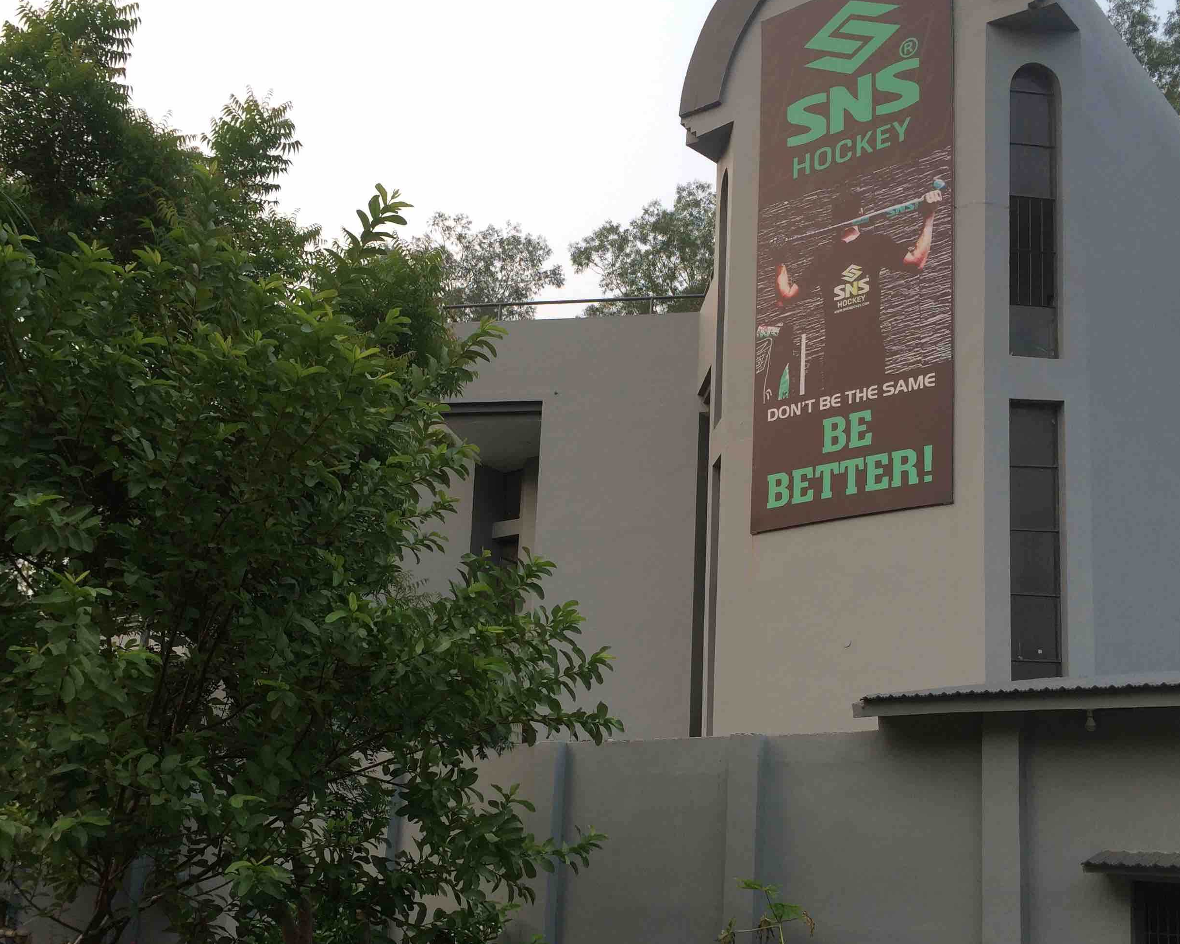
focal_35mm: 38
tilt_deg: +8.4
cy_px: 639
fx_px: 1327
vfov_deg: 38.7
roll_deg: -1.3
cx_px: 593
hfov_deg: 47.9
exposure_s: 1/154
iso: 32
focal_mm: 4.15
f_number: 2.2
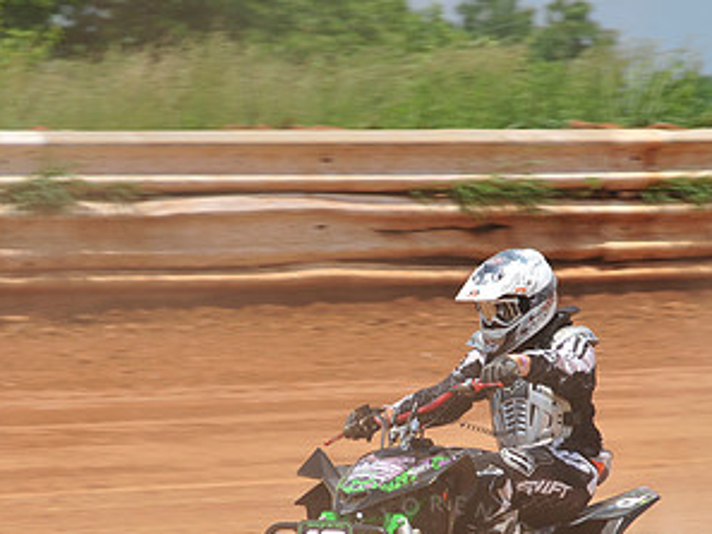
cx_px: 436
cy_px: 419
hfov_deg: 5.3
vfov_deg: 4.0
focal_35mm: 375
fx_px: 7716
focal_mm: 200
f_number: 10
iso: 200
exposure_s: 1/400
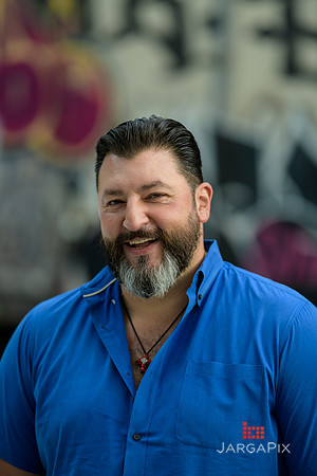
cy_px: 238
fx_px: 1783
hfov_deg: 10.2
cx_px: 158
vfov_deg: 15.2
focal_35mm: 135
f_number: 2
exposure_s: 1/250
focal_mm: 135
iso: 200
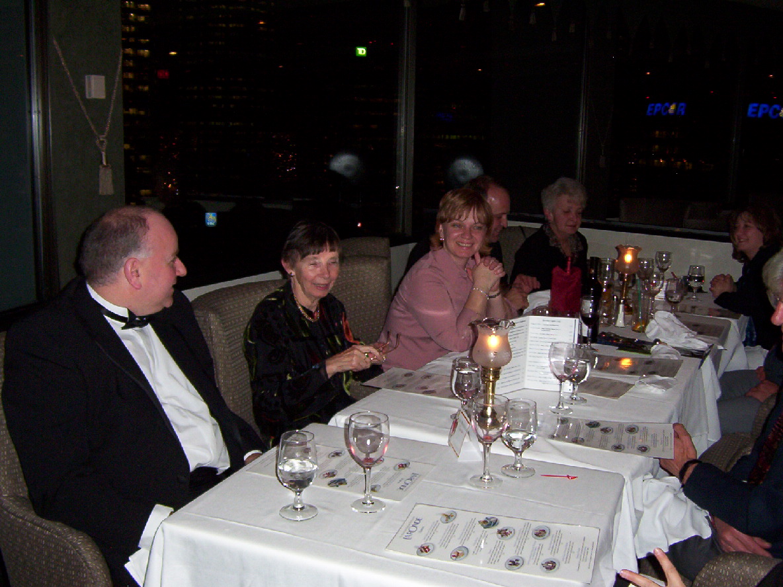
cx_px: 392
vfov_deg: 39.7
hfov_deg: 51.4
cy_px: 294
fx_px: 814
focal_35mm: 36
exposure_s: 1/30
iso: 140
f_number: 2.76
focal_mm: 5.54
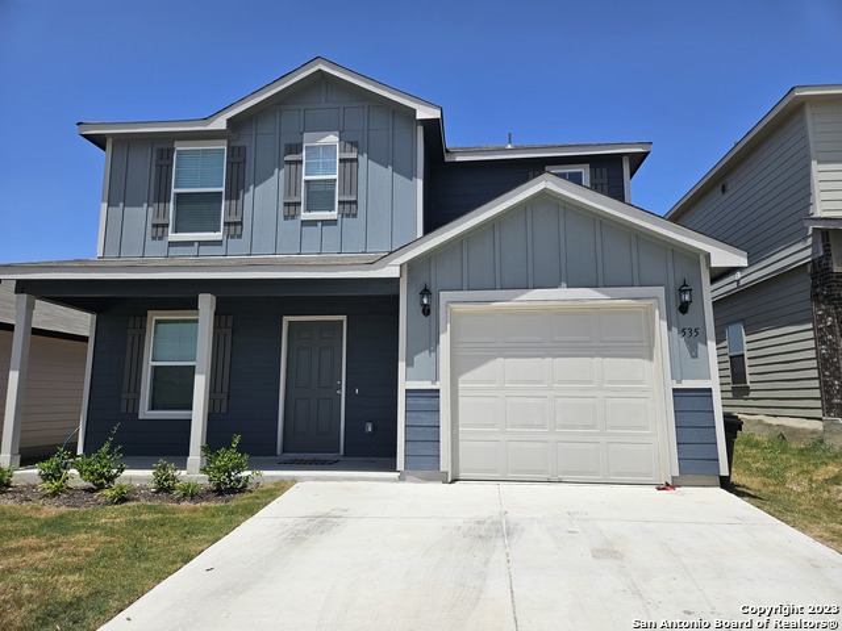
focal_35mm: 23
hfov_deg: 73.9
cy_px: 316
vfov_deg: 58.9
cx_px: 421
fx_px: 559
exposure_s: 1/2775
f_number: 1.8
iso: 25
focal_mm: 5.4
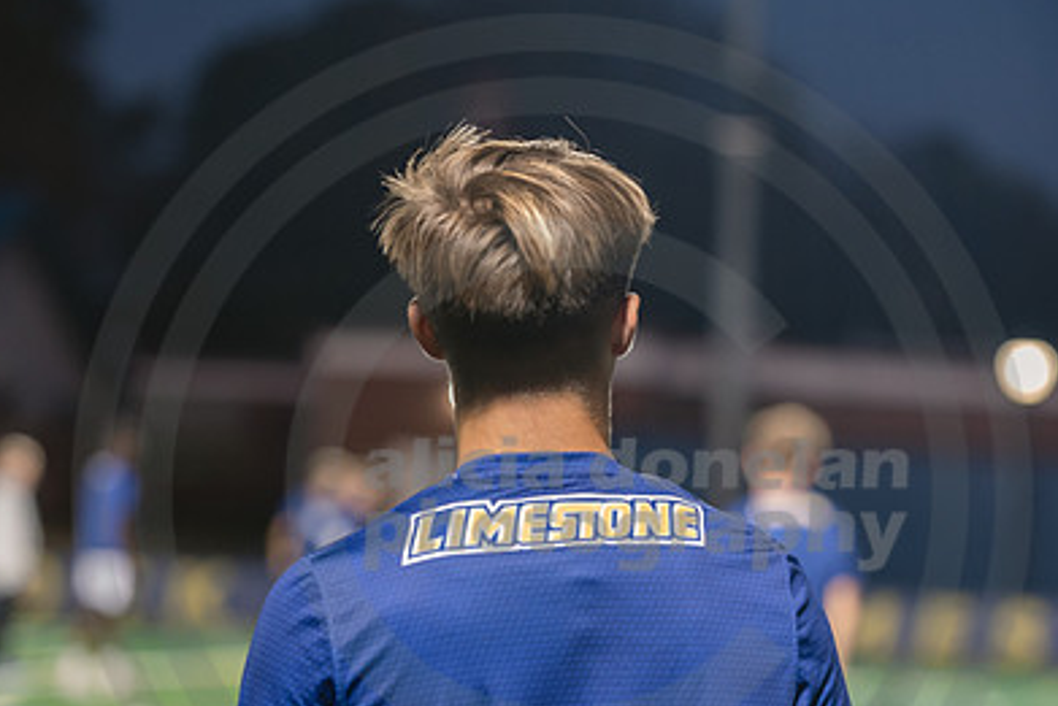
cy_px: 494
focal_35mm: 178
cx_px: 552
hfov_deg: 11.5
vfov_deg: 7.7
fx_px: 5233
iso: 2000
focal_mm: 120
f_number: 2.8
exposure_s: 1/125
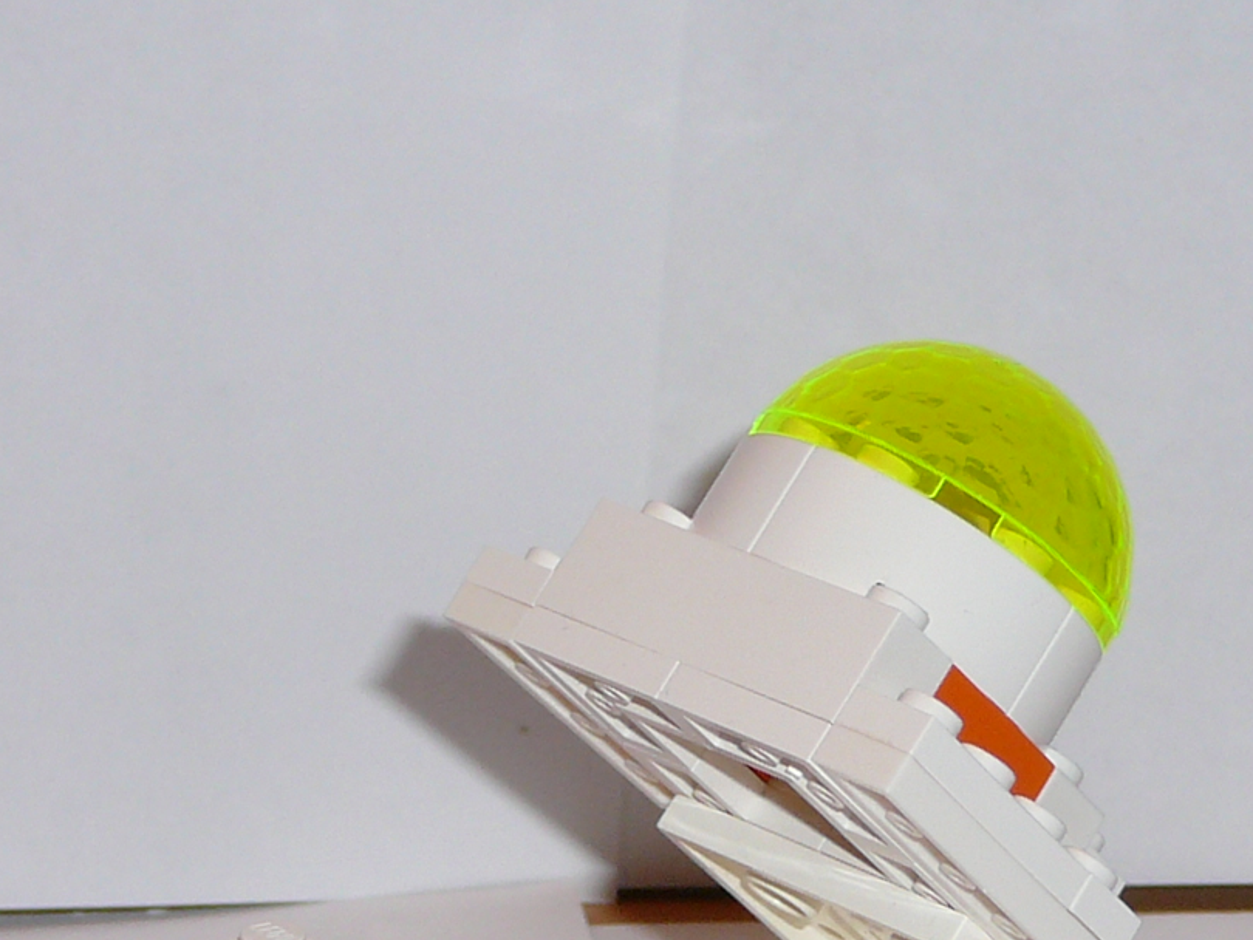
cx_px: 439
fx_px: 5793
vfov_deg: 9.2
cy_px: 895
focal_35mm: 160
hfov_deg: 12.3
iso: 100
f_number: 3.6
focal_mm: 9.7
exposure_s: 1/30
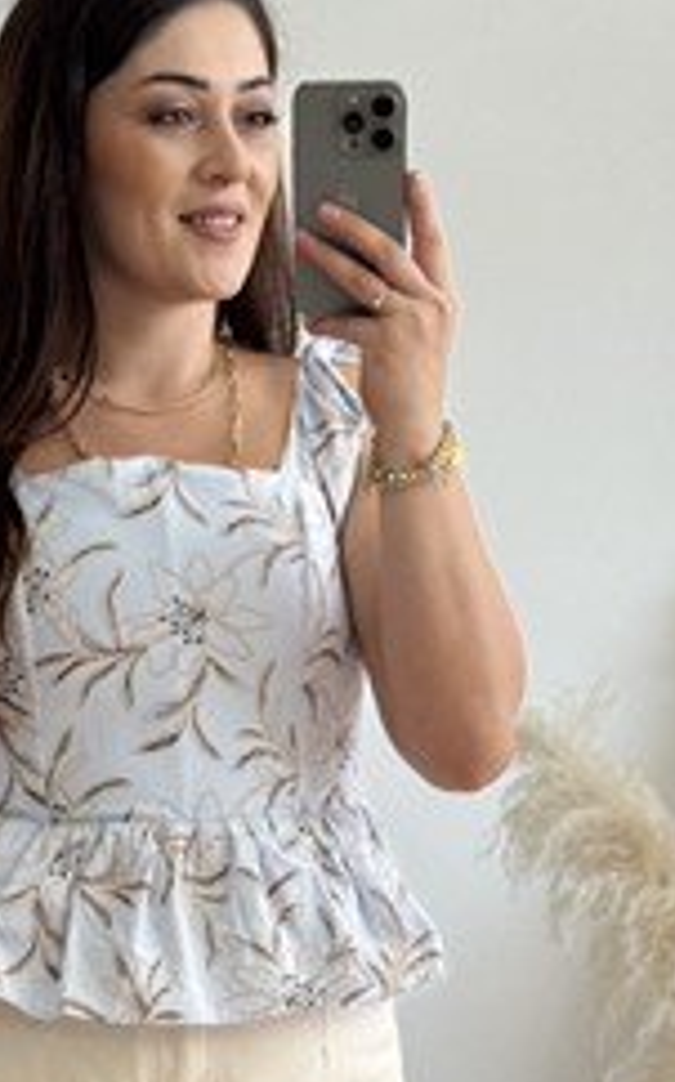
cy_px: 972
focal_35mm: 112
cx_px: 148
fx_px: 3300
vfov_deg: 18.3
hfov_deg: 11.6
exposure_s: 1/197
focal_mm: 6.76
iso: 50
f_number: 1.78
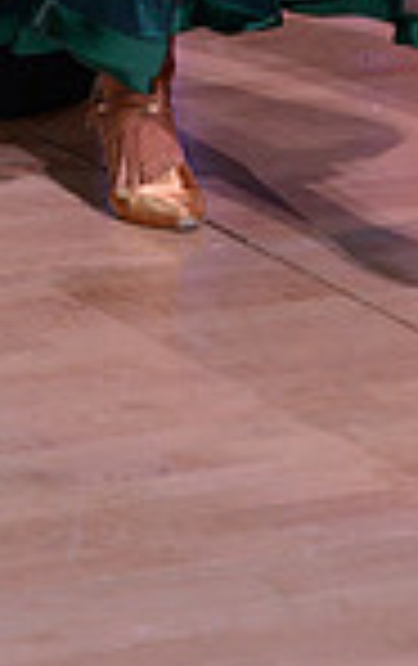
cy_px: -598
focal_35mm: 378
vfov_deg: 5.4
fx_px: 6863
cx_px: 321
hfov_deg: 3.5
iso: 2000
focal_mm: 95
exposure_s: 1/250
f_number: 5
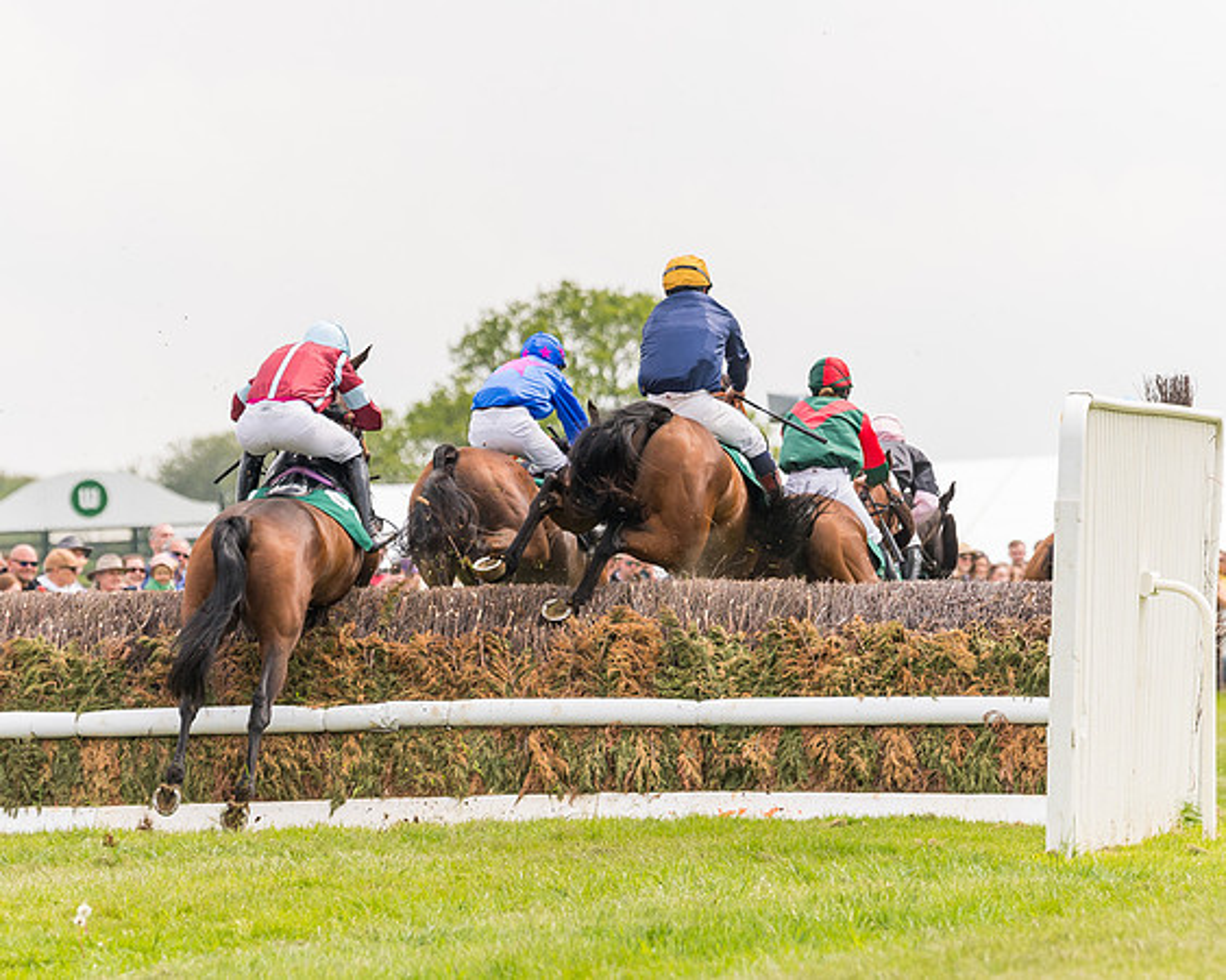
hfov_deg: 6.5
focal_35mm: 299
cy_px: 486
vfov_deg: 5.2
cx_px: 553
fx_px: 10836
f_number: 4
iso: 400
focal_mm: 165
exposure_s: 1/2500
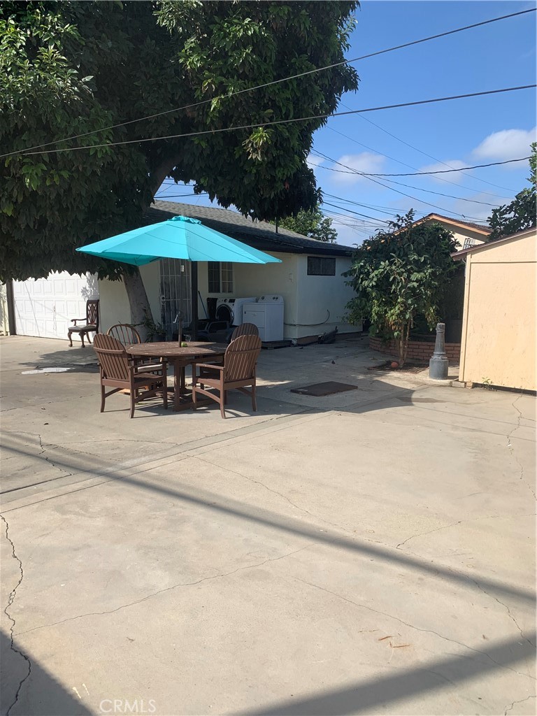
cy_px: 358
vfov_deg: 67.3
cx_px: 268
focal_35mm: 26
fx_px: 538
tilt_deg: -7.5
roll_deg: +0.5
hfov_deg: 53.1
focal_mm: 4.25
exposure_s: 1/2421
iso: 25
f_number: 1.8
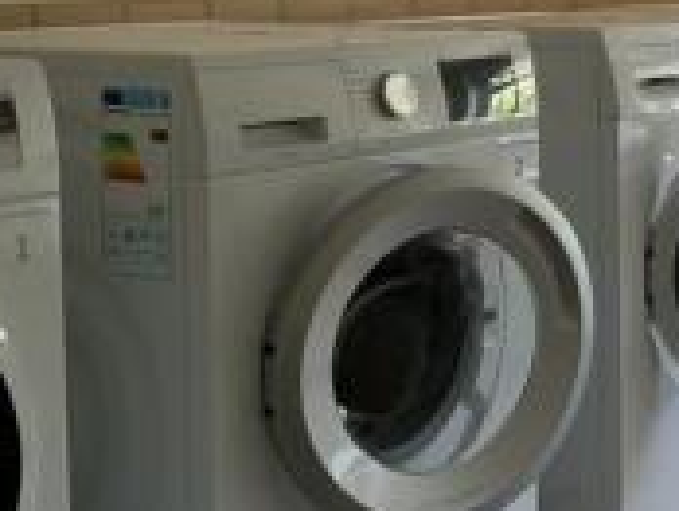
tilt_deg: -4.0
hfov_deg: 17.6
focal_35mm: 97
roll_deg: -0.9
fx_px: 1905
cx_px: 1091
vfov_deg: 15.2
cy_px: 76
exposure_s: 1/50
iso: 80
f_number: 1.8
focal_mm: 3
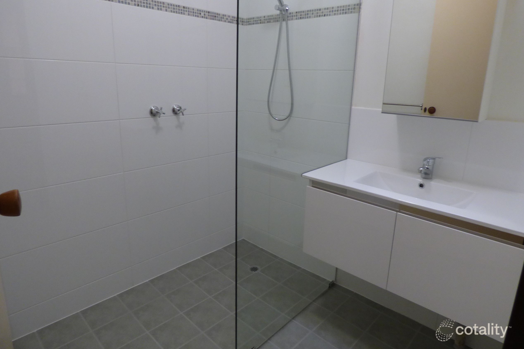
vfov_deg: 59.3
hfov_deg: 81.2
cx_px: 261
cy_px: 155
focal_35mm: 21
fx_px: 306
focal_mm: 3.58
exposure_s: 1/60
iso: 320
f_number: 2.8
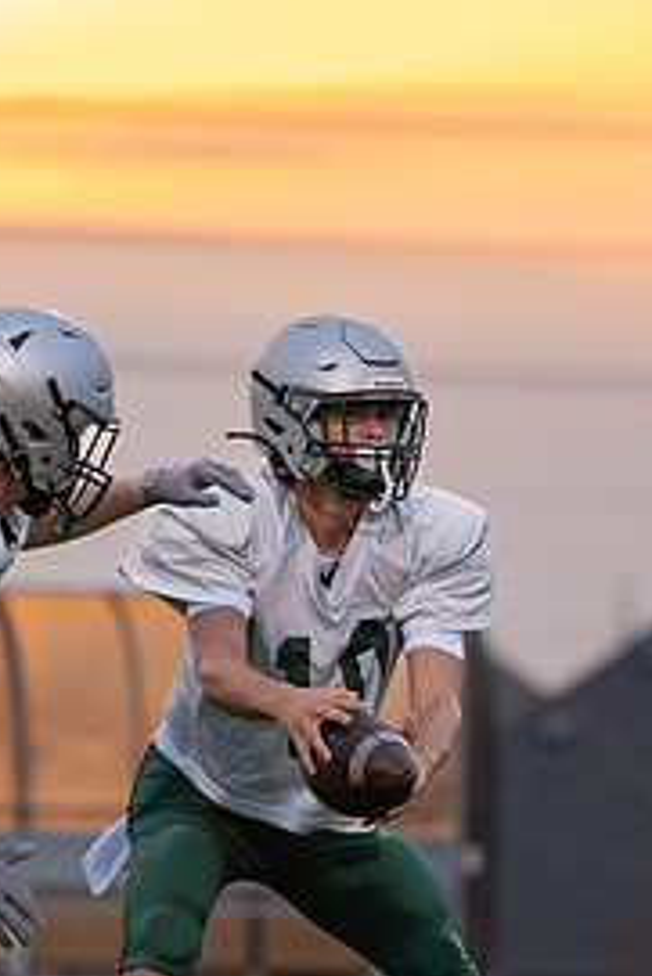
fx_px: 12968
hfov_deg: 2.9
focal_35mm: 478
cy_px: 582
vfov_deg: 4.3
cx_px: 376
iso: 1000
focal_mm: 157
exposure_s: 1/1250
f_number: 2.8
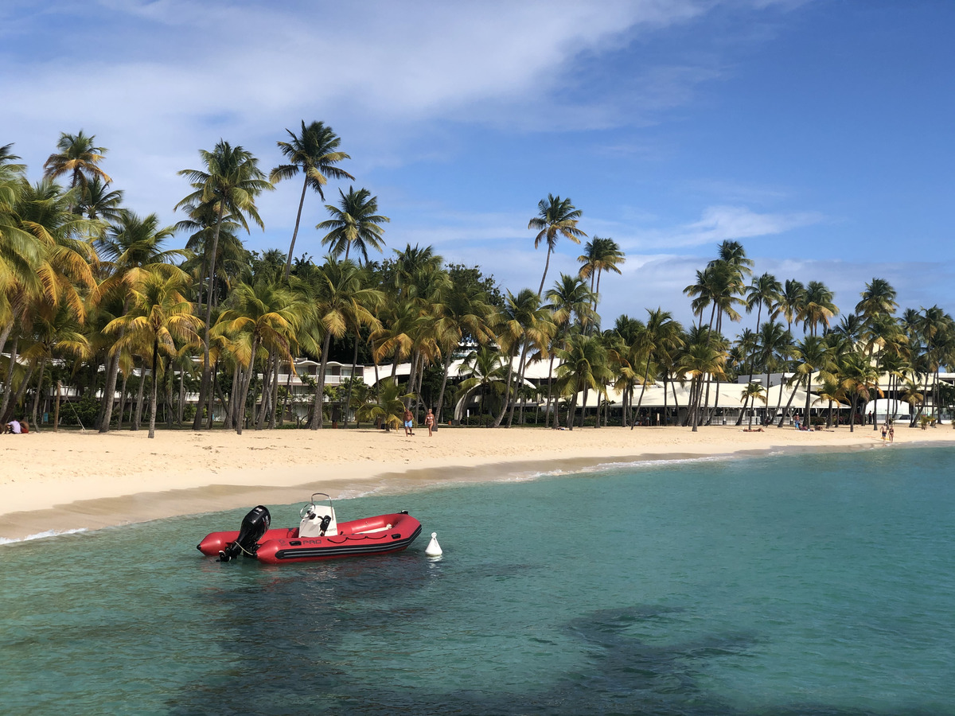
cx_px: 478
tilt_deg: +2.3
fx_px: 1435
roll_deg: +0.6
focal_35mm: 52
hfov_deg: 36.8
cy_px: 358
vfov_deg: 28.0
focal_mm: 6
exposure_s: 1/1656
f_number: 2.4
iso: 16
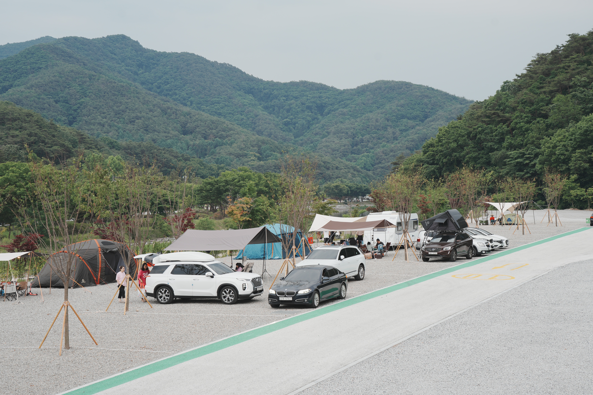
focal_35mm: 64
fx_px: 1054
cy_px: 198
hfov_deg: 31.4
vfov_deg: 21.2
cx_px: 296
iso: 200
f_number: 6.3
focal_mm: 64
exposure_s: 1/20
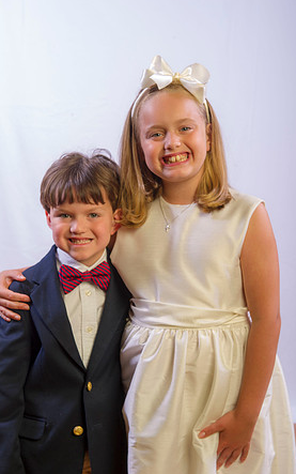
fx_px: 774
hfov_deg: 21.6
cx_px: 151
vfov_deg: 34.0
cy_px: 238
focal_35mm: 60
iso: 100
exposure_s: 1/200
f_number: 8
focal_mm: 58
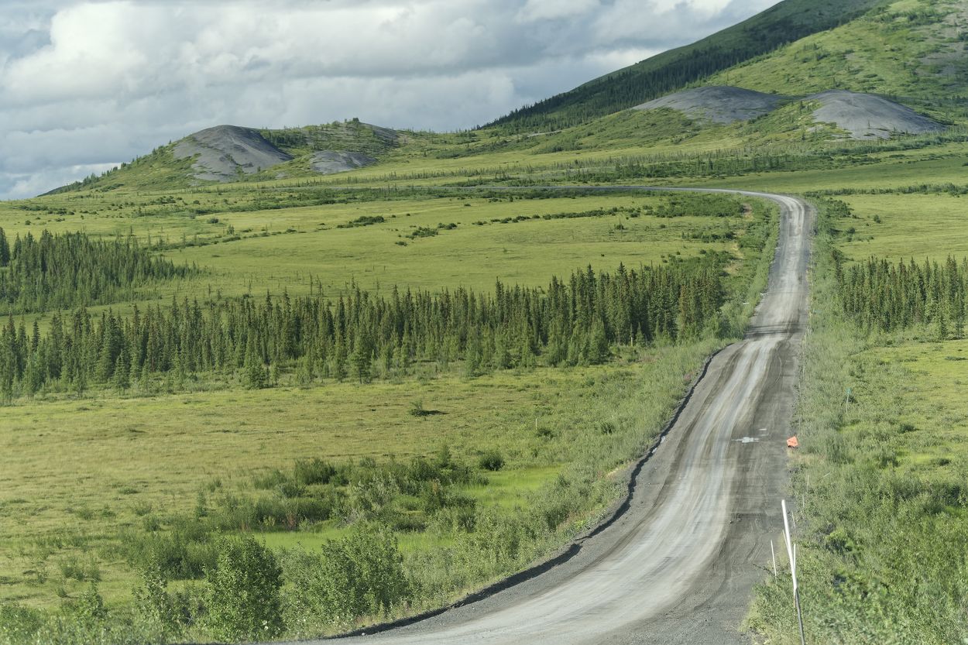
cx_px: 484
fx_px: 4033
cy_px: 322
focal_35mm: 150
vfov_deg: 9.1
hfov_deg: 13.7
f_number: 5
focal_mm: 150
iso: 320
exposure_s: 1/320
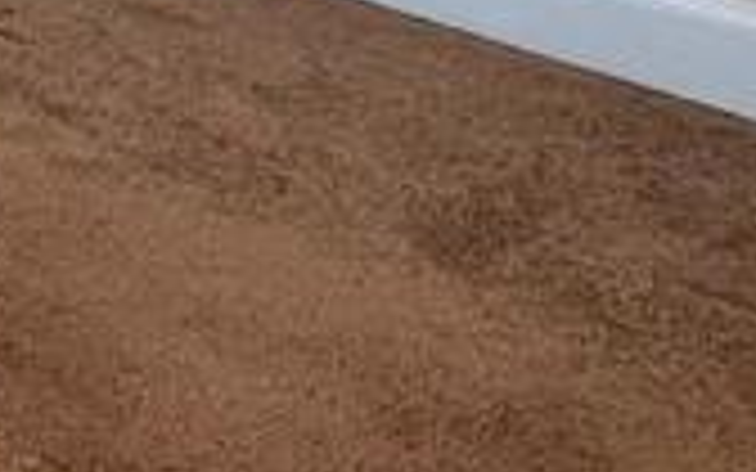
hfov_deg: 19.2
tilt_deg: -9.7
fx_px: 1731
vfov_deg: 12.9
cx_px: -572
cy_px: -566
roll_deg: +1.0
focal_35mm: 84
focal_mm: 1.57
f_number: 1.8
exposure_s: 1/60
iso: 125
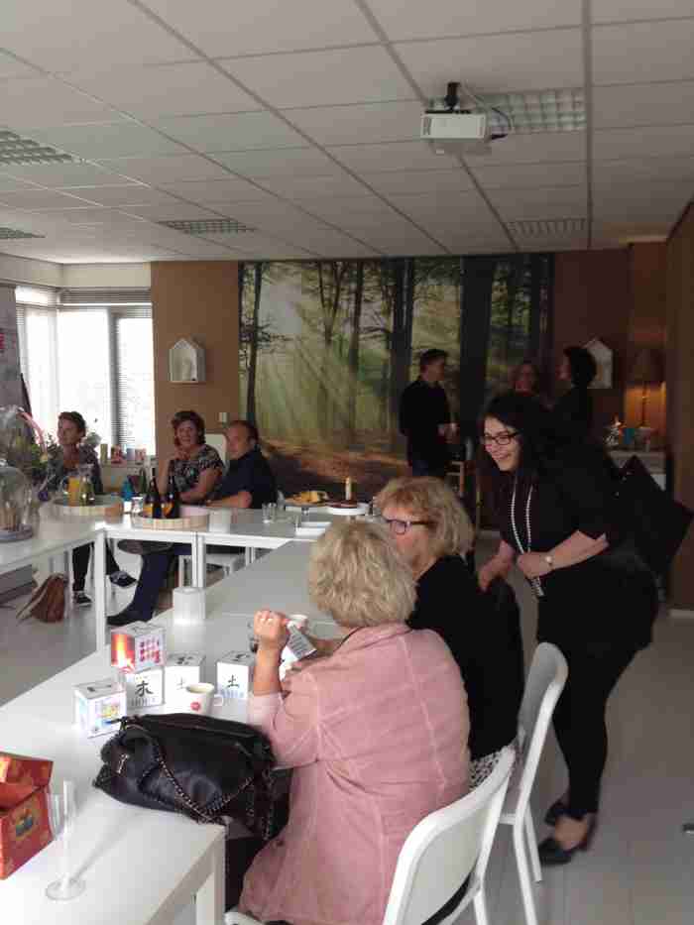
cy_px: 462
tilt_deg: -6.8
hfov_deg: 40.7
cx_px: 347
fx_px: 935
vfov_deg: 52.6
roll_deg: -0.1
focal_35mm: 35
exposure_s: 1/20
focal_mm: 4.28
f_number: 2.4
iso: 64
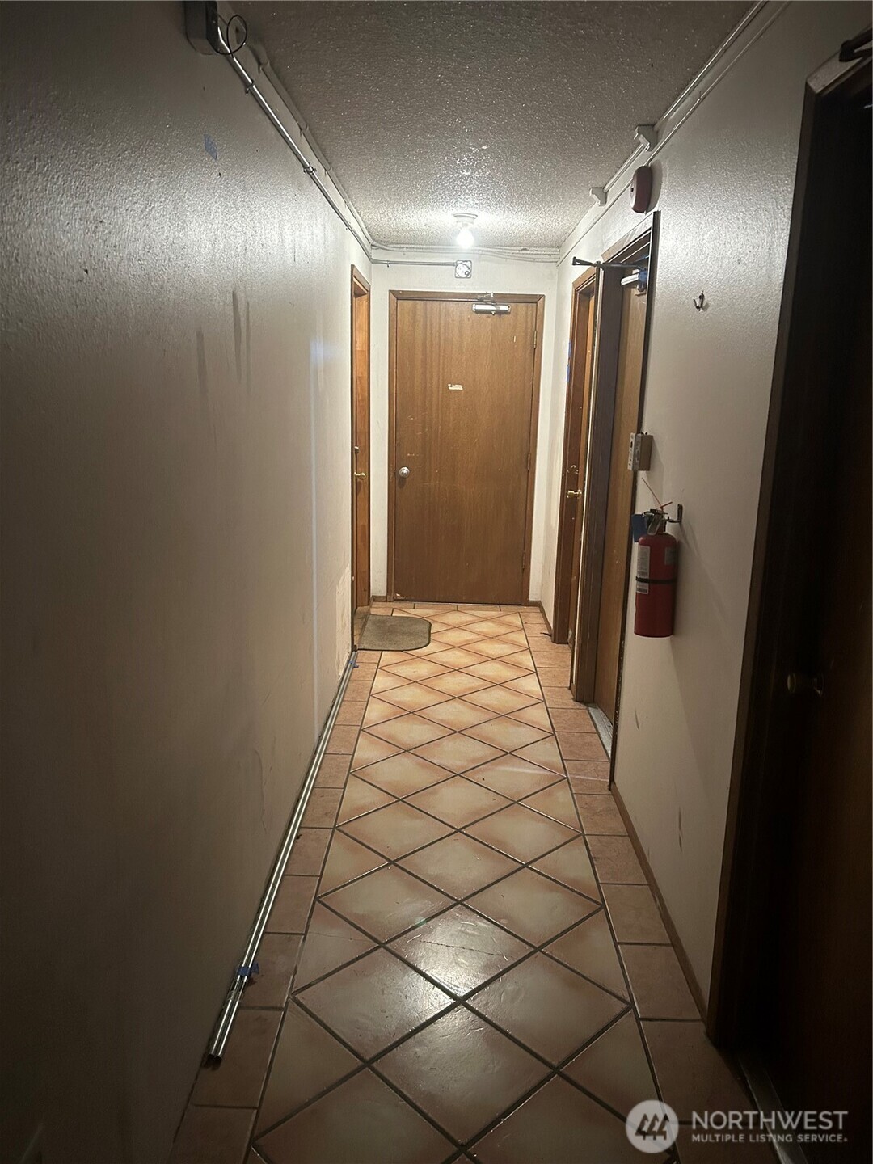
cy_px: 582
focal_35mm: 26
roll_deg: -1.7
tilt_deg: -13.1
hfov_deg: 53.1
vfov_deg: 67.3
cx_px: 436
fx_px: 874
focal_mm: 5.7
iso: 400
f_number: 1.5
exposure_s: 1/40
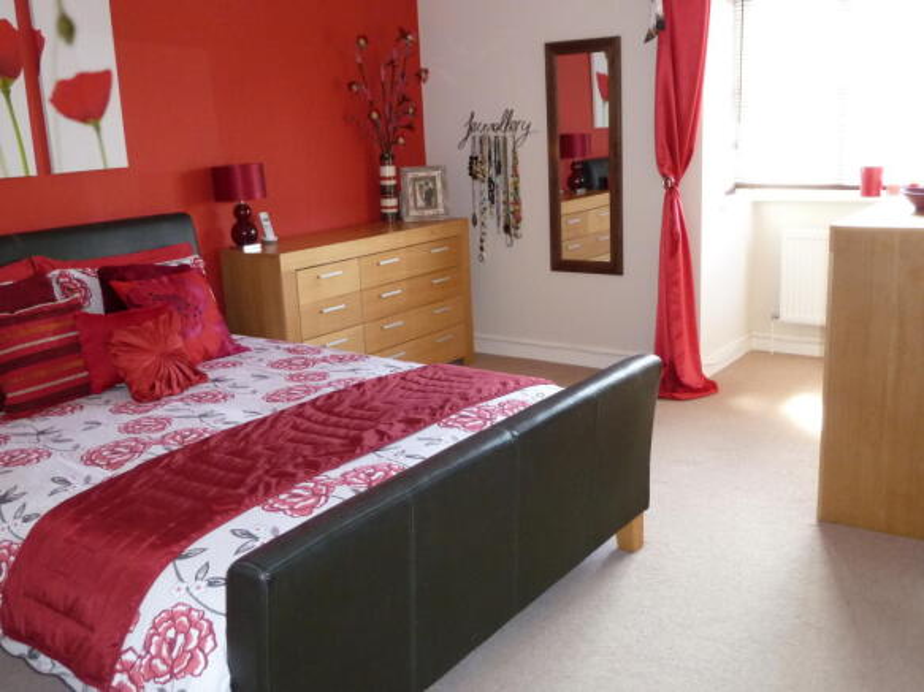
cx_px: 462
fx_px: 934
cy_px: 346
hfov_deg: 52.6
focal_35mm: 35
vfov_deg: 40.7
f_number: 3.5
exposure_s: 1/30
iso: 320
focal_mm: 5.7
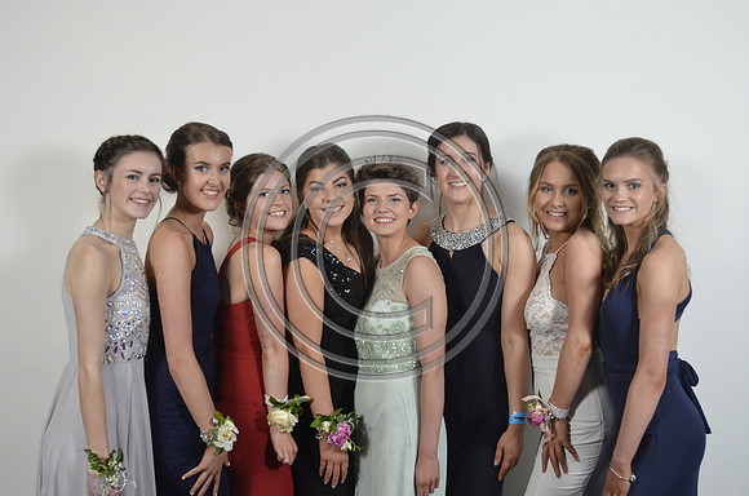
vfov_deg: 23.7
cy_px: 248
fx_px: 1183
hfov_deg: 35.1
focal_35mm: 57
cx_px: 374
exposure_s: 1/100
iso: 1600
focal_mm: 38
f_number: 5.6
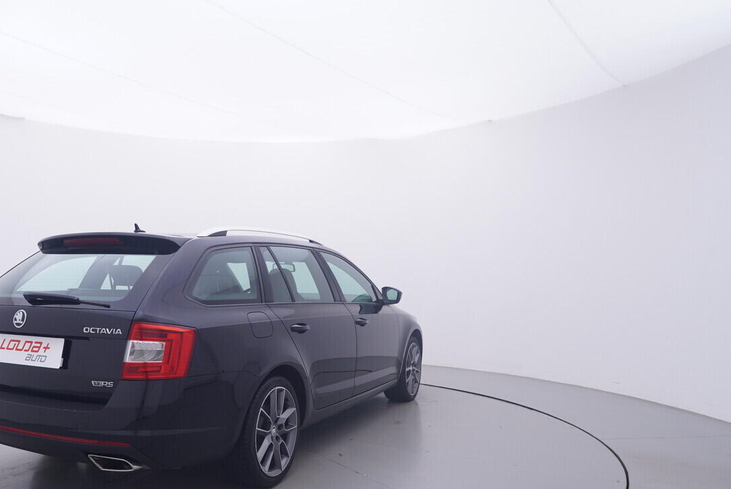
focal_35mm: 30
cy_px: 305
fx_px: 603
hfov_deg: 61.2
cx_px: 253
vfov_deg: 43.8
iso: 200
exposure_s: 1/80
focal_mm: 15
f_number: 5
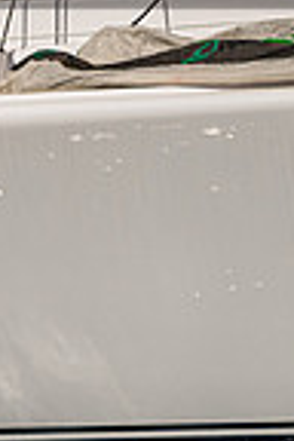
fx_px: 23028
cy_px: 129
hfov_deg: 0.7
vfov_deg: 1.1
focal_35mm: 1880
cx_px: -453
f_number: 5.6
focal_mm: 400
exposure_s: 1/4000
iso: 400
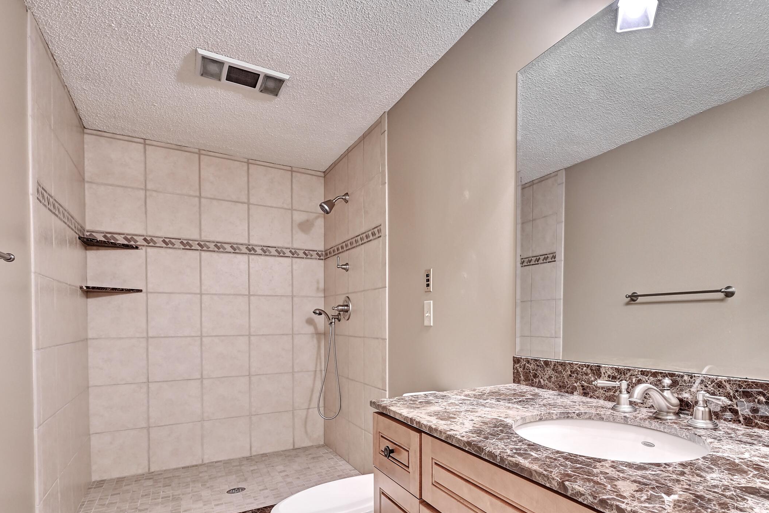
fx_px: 427
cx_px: 484
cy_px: 325
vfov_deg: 61.0
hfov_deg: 82.3
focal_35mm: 20
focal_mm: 14
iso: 400
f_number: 8
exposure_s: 1/2
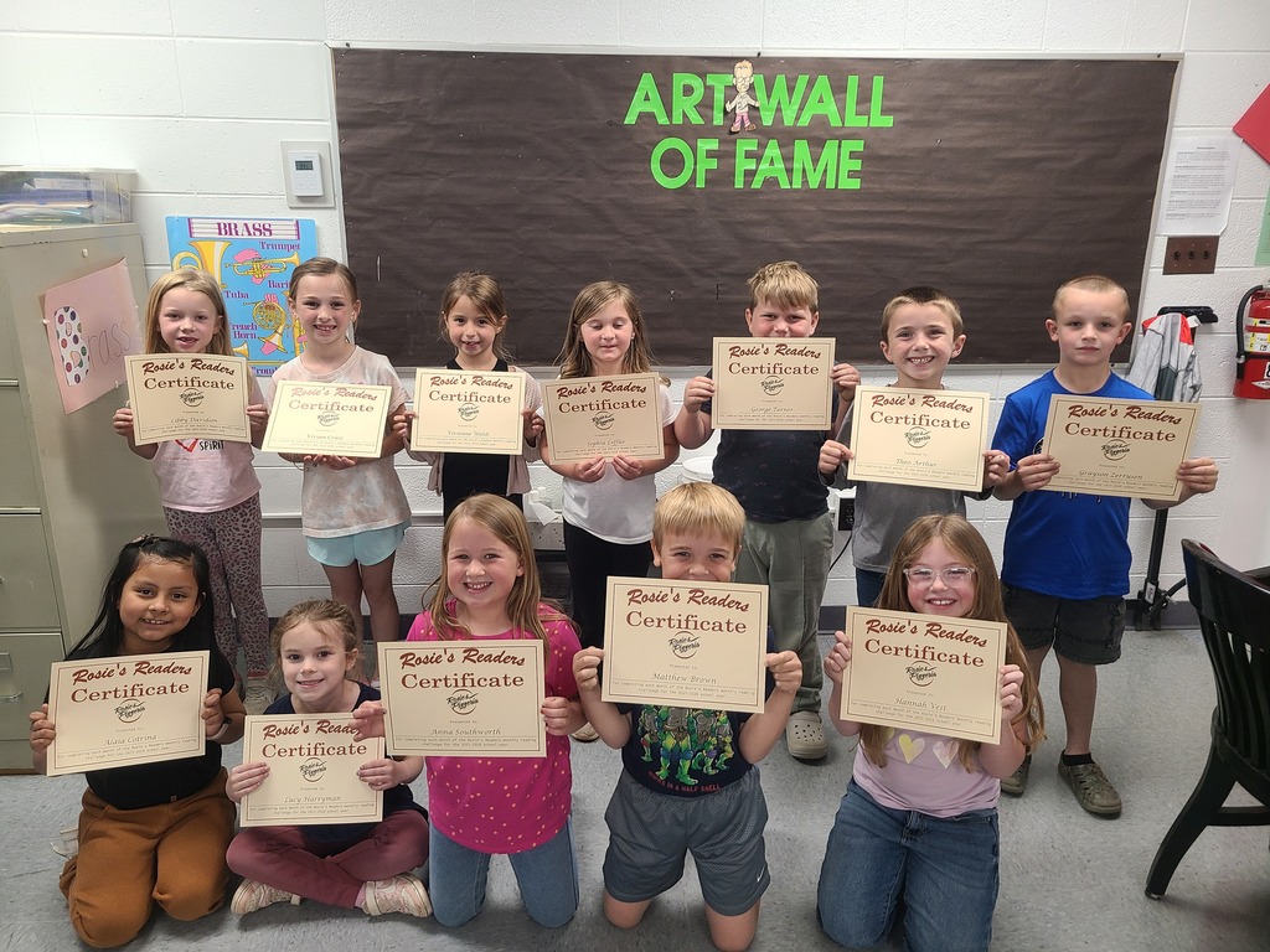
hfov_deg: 67.3
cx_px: 635
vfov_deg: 53.1
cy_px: 476
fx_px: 954
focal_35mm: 26
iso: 100
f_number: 1.8
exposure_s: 1/60
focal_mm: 5.4
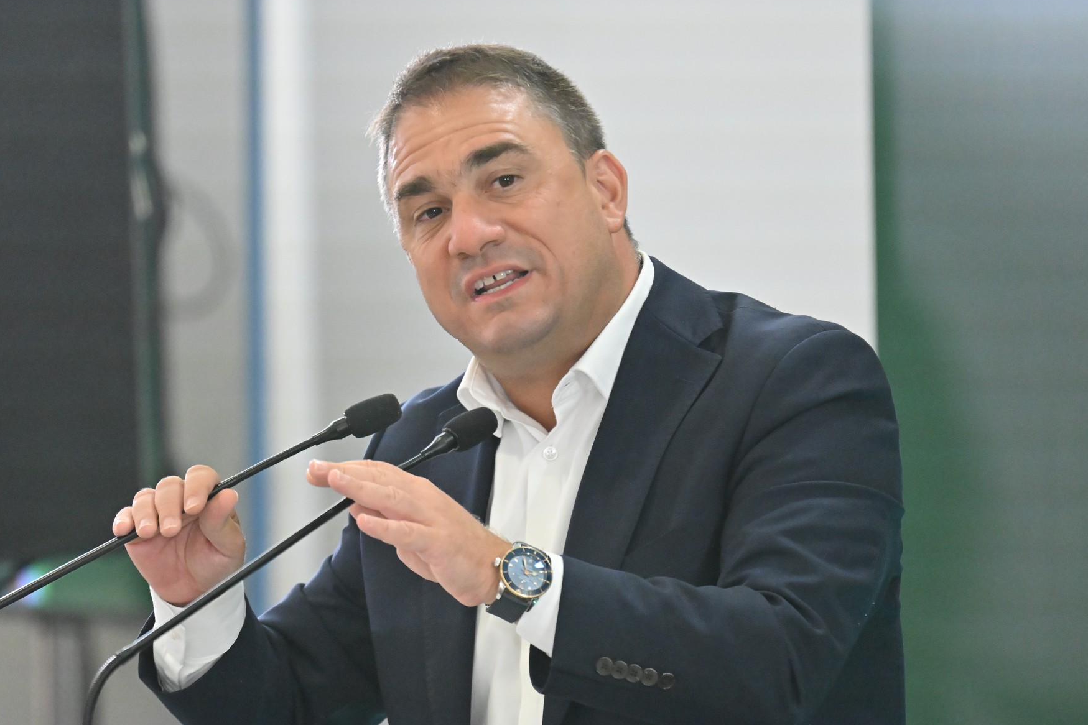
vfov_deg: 2.4
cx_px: 548
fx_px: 17104
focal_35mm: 566
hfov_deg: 3.6
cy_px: 354
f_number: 6.3
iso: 10000
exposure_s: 1/250
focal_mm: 550
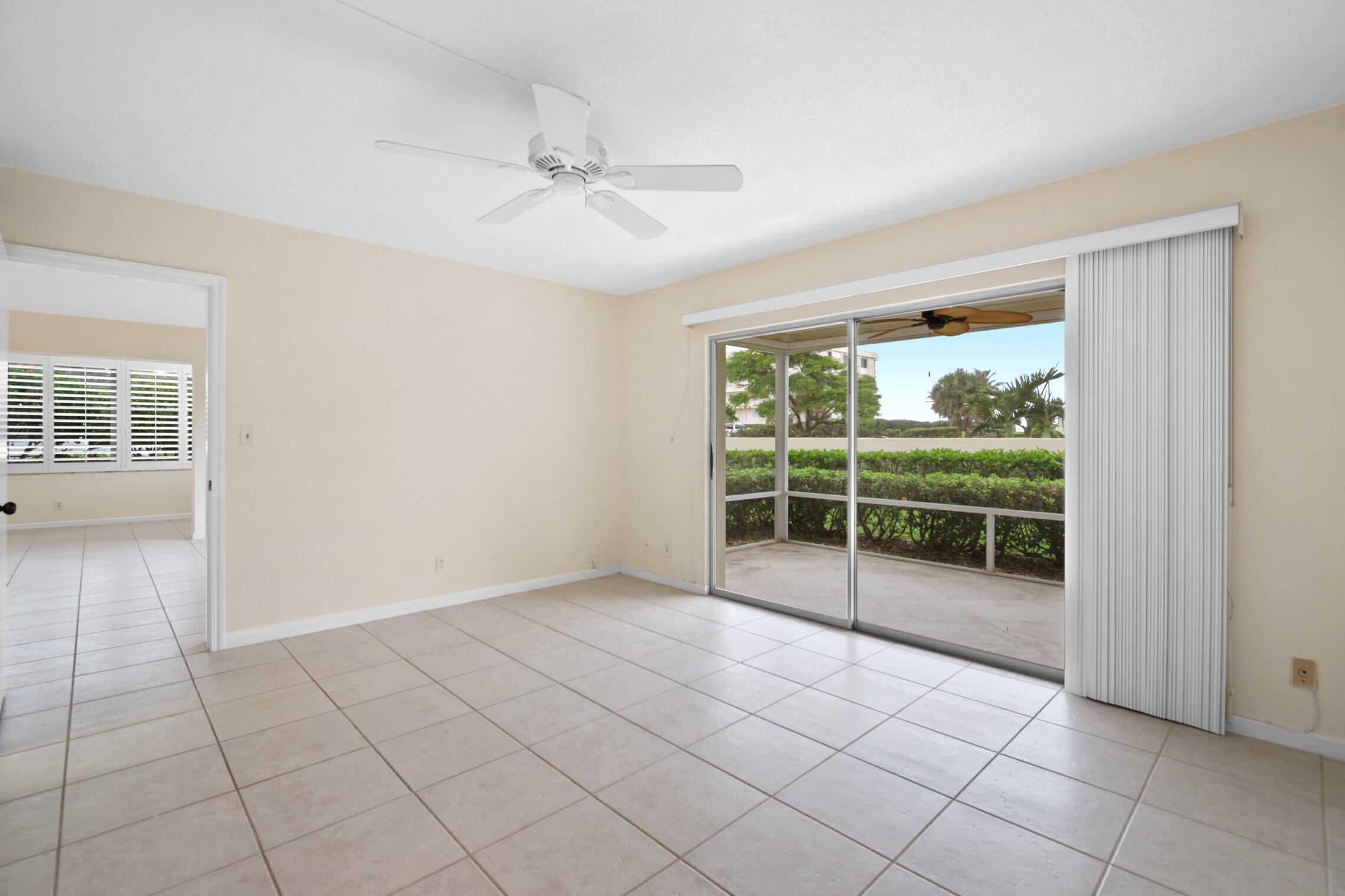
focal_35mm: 15
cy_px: 448
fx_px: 560
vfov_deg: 77.3
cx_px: 672
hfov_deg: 100.4
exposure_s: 1/3
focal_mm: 10
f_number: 8
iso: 250
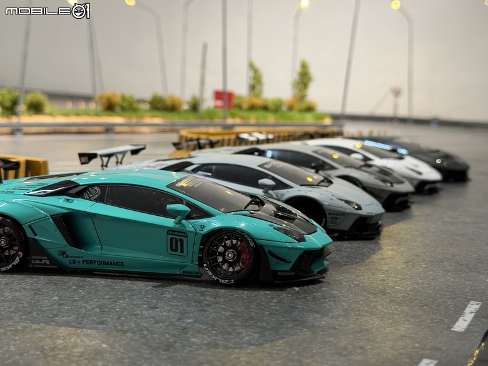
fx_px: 677
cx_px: 244
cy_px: 183
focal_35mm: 48
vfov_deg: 30.3
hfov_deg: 39.7
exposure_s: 1/60
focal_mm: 6.76
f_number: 1.78
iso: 100
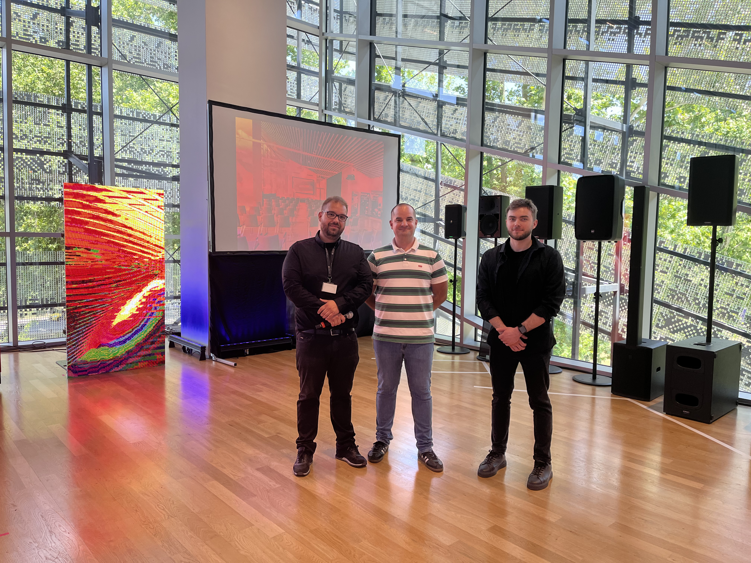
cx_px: 376
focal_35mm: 26
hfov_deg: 67.3
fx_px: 564
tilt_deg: -4.6
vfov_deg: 53.1
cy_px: 282
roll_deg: -1.3
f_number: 1.6
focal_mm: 5.1
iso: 40
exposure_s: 1/133
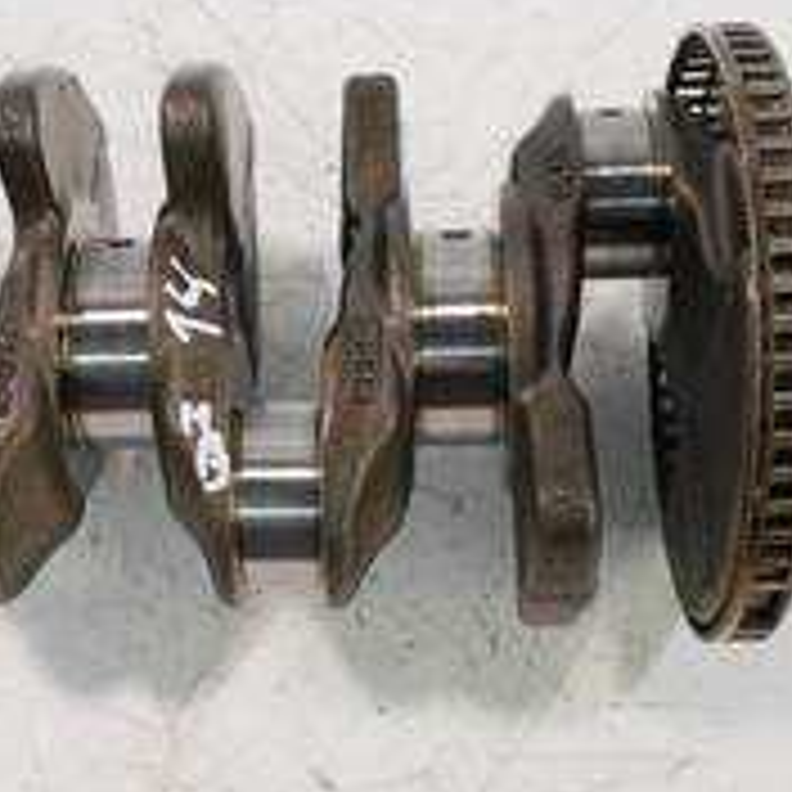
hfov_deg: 29.1
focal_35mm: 58
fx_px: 1501
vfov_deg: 29.5
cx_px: 198
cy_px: 324
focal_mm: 12
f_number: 3.5
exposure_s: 1/60
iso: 500
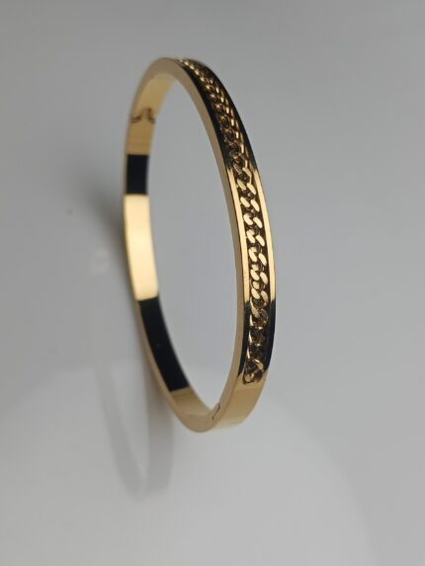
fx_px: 638
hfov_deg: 36.8
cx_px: 212
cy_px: 283
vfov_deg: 47.9
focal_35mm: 39
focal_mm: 3.98
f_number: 1.8
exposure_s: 1/568
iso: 50
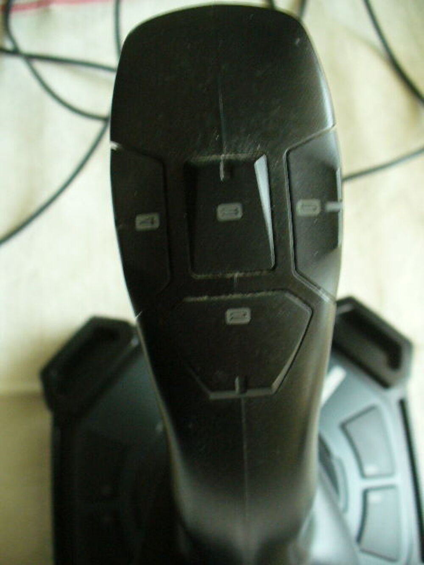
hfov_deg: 38.7
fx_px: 604
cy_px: 282
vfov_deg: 50.1
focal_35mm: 37
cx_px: 212
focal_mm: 6.1
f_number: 2.8
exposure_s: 1/8
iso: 200
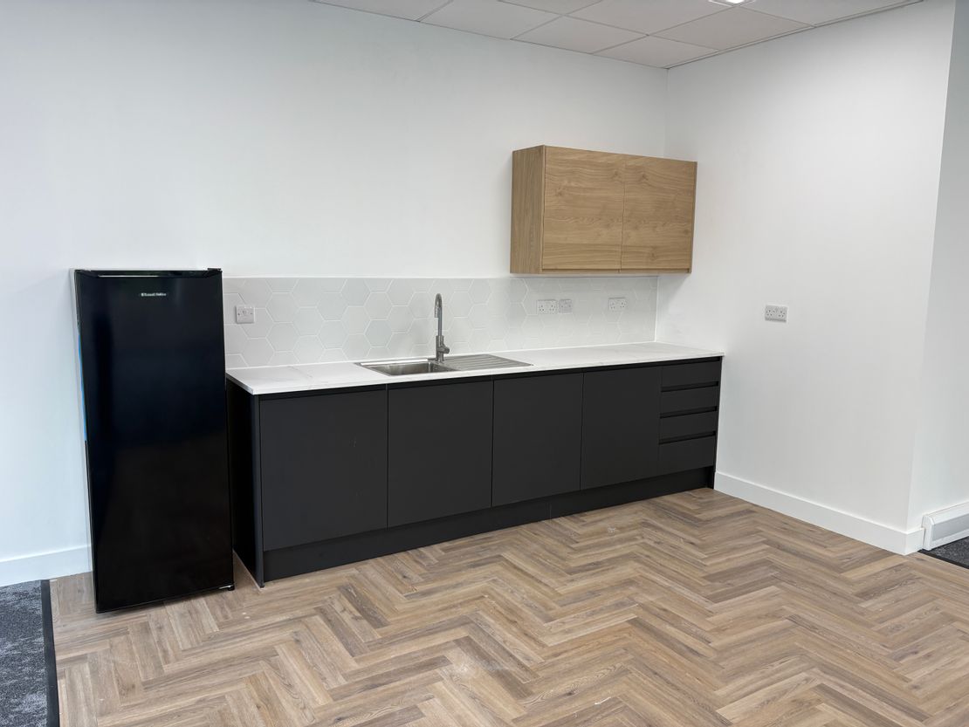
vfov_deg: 53.1
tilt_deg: -7.7
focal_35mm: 26
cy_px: 364
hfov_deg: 67.3
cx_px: 484
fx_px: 728
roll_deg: -0.9
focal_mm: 5.96
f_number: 1.6
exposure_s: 1/100
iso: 50
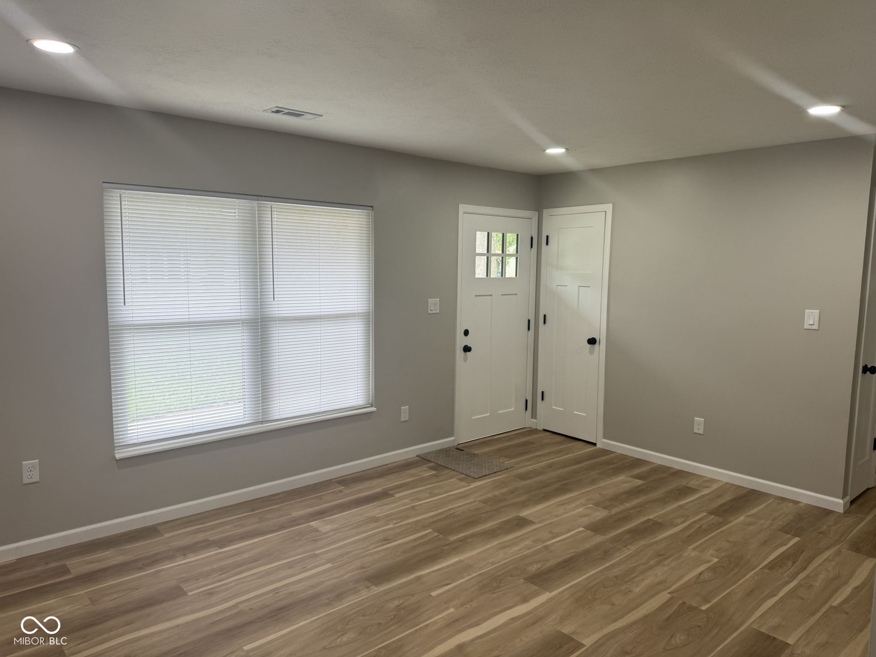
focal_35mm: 24
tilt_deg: -6.0
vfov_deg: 56.8
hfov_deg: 71.6
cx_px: 438
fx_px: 607
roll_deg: -0.6
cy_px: 328
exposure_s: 1/128
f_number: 1.78
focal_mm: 6.76
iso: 64
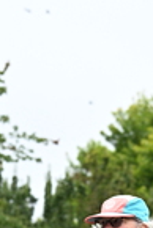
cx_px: 125
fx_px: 1711
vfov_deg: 7.5
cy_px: 327
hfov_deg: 5.1
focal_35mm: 269
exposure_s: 1/800
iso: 1600
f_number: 4
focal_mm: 71
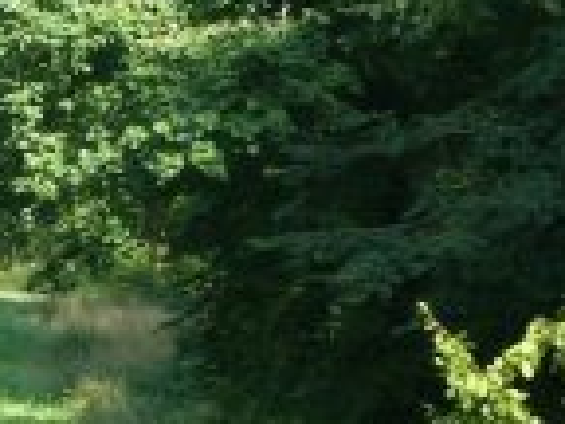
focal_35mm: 586
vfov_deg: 2.5
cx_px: -161
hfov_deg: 3.4
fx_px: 9565
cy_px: 565
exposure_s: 1/320
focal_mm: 28.7
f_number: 4
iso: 160
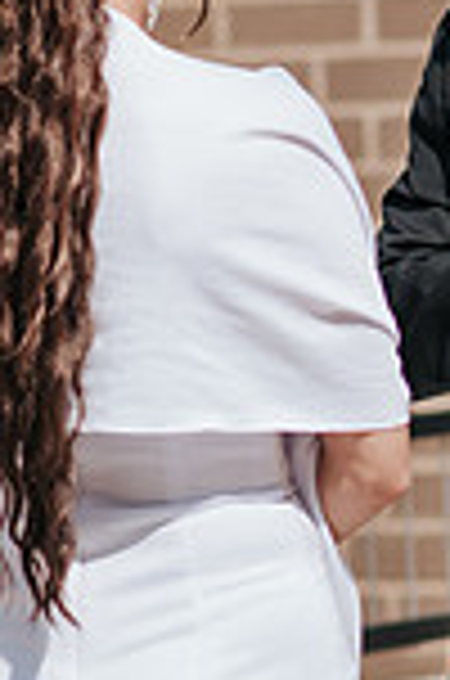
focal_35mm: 381
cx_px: 590
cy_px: 410
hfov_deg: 3.6
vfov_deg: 5.4
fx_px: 7176
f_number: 2.8
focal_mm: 85
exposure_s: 1/2000
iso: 100
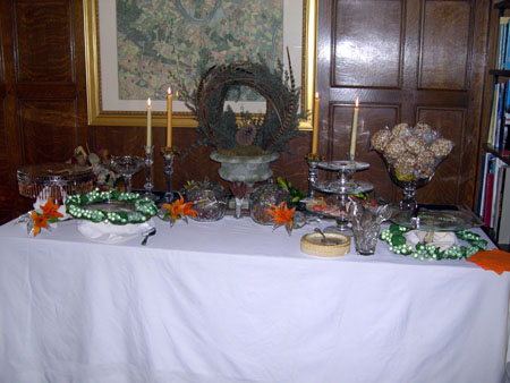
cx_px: 255
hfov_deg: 49.0
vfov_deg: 37.8
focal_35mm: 38
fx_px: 560
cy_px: 192
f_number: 2.8
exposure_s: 1/60
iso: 100
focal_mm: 8
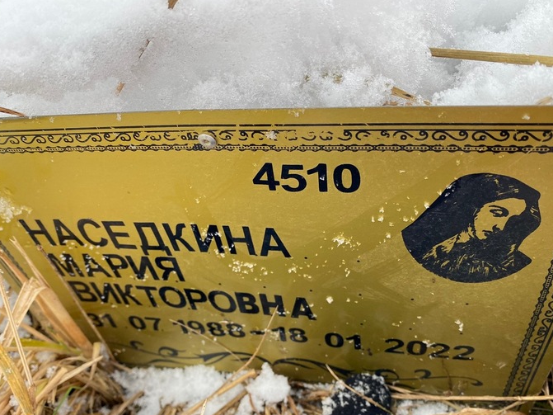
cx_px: 291
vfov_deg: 45.2
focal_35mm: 31
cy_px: 245
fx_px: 495
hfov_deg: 58.3
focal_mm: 4.25
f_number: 1.8
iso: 64
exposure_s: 1/121
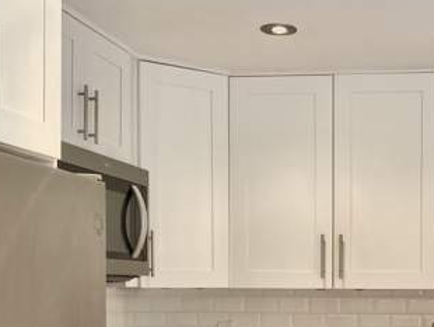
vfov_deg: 21.5
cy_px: 296
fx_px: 841
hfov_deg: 27.9
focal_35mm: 67
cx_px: 385
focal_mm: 4.25
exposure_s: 1/60
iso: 64
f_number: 1.8
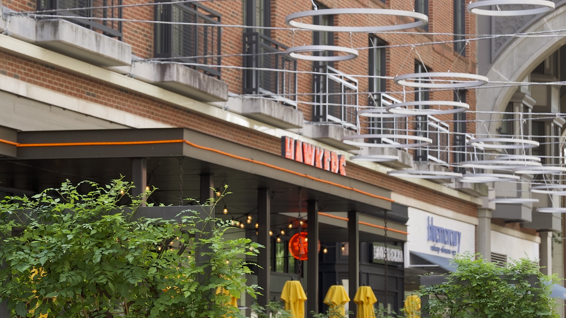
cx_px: 273
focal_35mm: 144
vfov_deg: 8.4
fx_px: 2161
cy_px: 154
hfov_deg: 14.9
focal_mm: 43.6
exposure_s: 1/160
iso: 100
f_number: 4
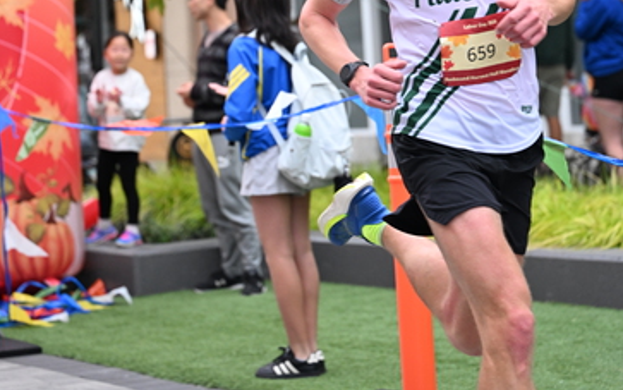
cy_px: 0
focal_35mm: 116
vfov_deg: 11.2
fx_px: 1970
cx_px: 310
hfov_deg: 18.0
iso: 1600
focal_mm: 75
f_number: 2.8
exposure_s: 1/800
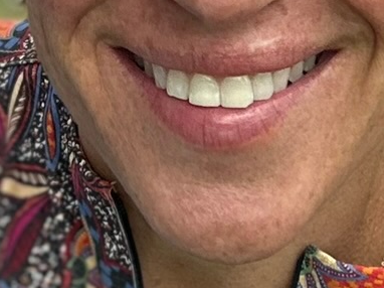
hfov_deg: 12.1
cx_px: -49
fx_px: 1785
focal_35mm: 161
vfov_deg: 9.1
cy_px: -66
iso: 25
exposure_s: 1/496
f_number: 1.9
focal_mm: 2.69
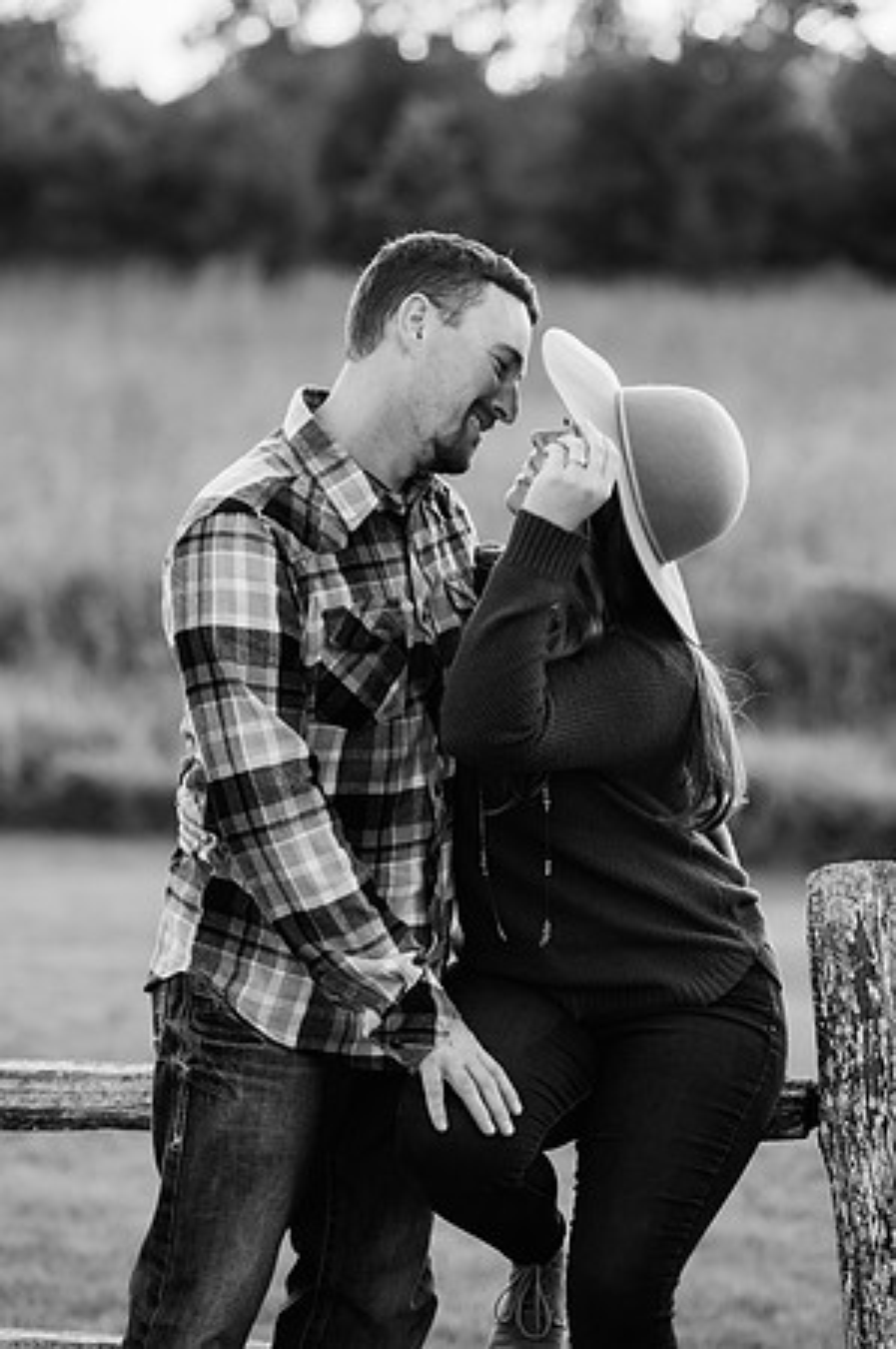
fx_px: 3180
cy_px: 674
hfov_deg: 16.0
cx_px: 448
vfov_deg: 23.9
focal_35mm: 85
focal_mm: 85
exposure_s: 1/200
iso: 500
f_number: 2.5
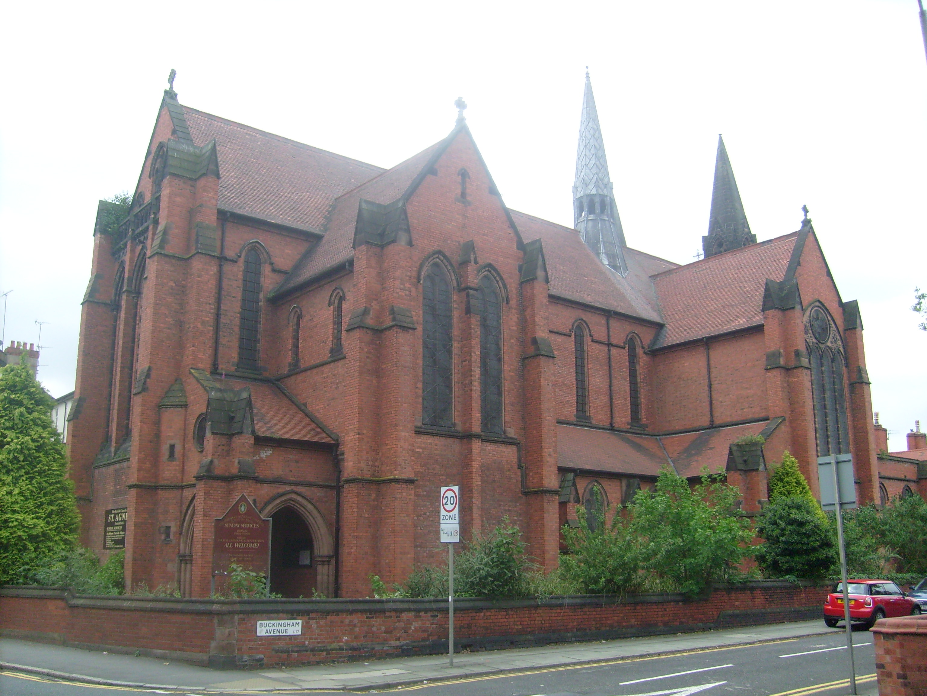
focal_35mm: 35
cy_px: 348
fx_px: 937
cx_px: 464
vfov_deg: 40.7
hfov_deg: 52.6
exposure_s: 1/90
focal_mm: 5.8
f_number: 7.1
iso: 80
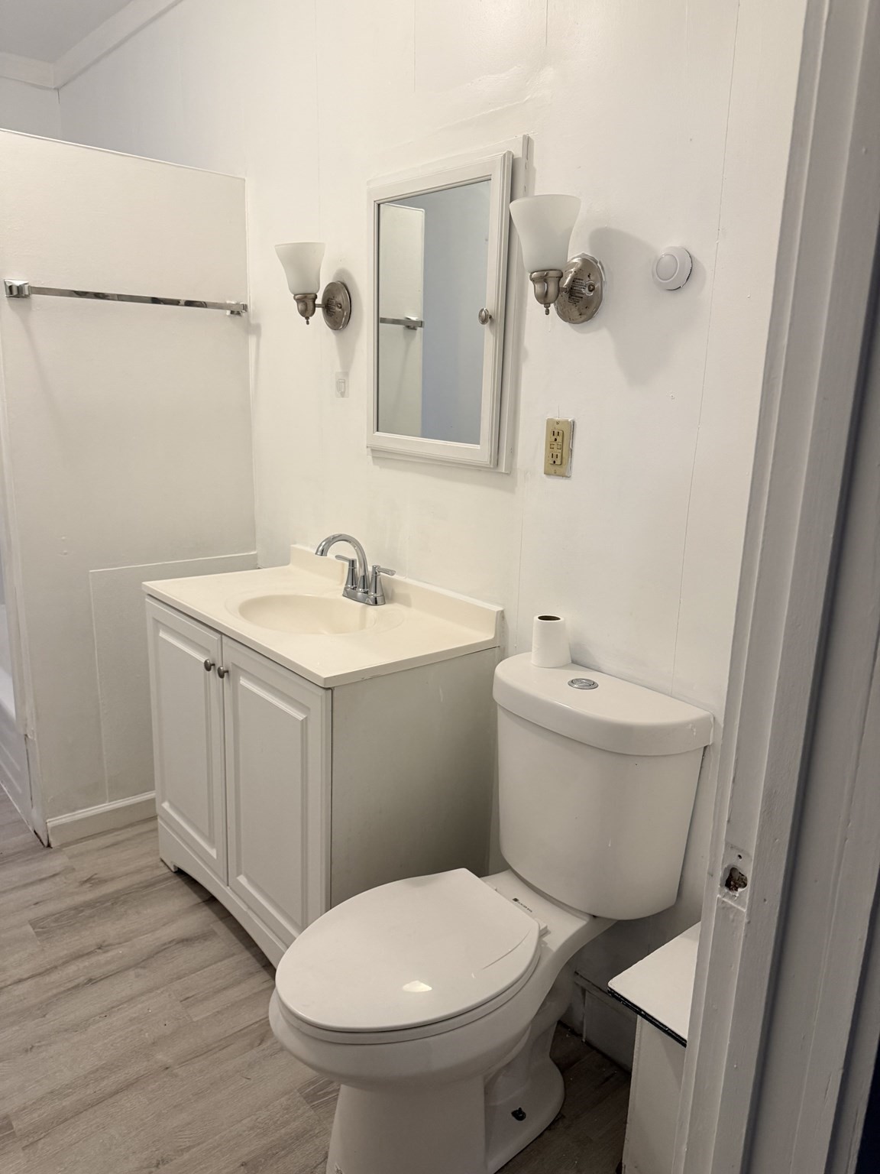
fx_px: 813
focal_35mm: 24
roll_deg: -3.7
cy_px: 587
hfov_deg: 56.8
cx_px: 440
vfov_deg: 71.6
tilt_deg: -11.7
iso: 200
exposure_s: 1/60
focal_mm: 6.76
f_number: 1.78
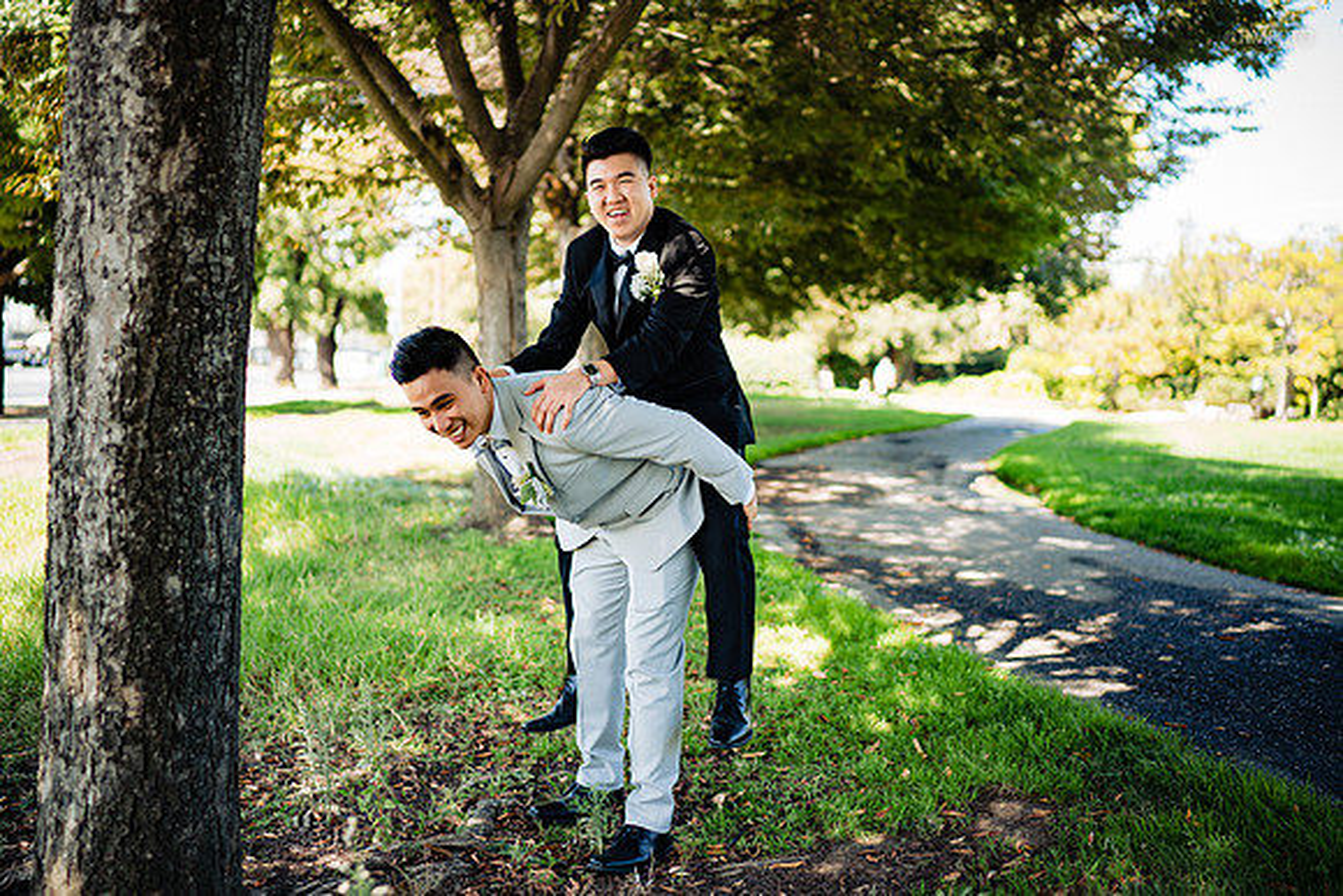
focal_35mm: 35
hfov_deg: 54.4
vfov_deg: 37.9
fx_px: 1306
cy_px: 448
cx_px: 672
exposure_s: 1/400
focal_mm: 35
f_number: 1.6
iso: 100
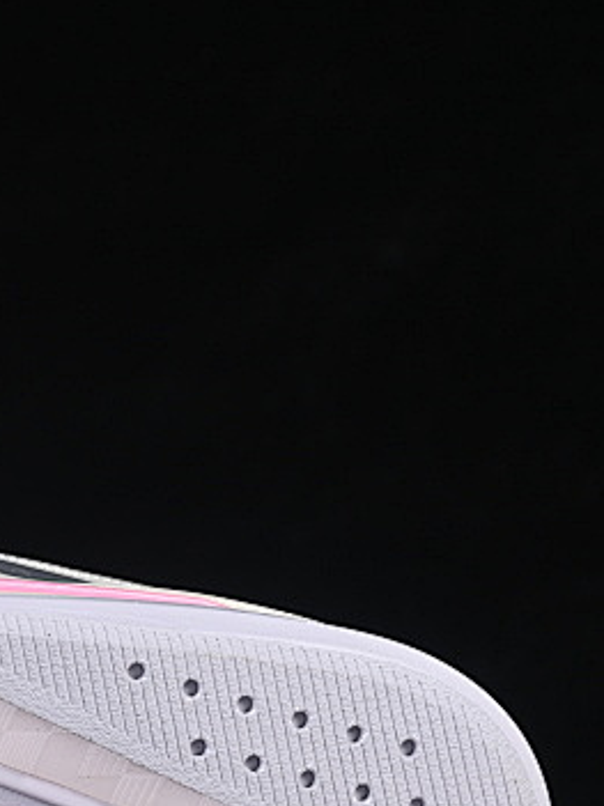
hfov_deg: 6.6
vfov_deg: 8.9
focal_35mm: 222
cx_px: -356
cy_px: 613
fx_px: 5168
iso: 160
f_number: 8
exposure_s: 1/100
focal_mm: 50
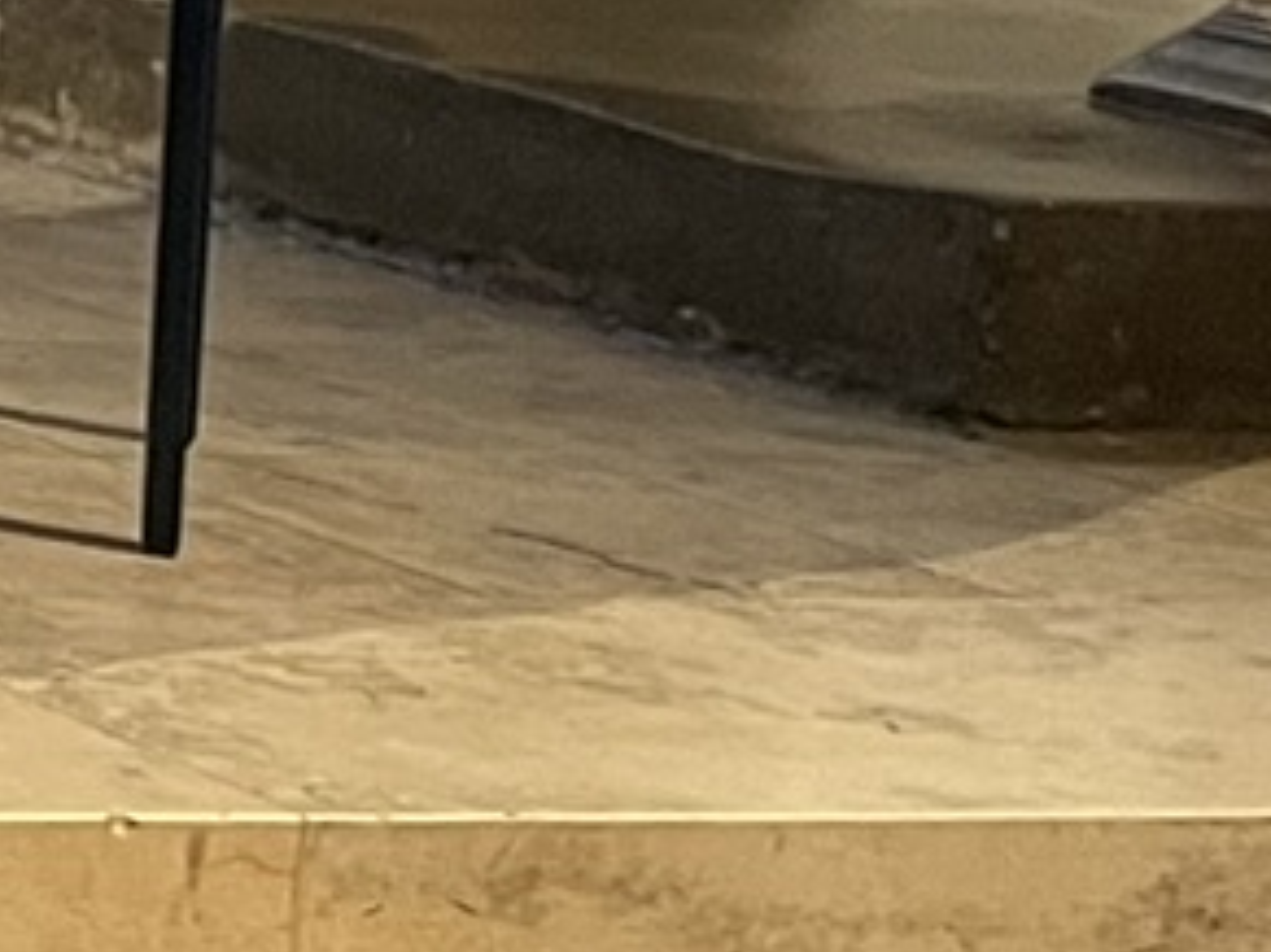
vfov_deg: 7.9
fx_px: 6716
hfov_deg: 8.5
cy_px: -716
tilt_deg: -2.4
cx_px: -2909
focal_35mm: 183
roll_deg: -3.3
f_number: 1.6
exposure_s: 1/54
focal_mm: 4.2
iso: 250
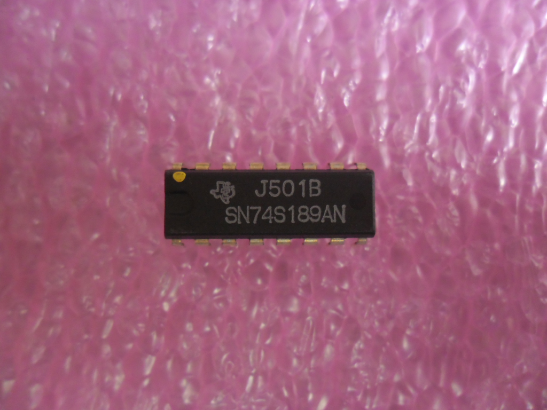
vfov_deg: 51.4
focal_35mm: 27
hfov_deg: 65.3
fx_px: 427
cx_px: 274
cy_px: 205
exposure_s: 1/41
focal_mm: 4.9
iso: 400
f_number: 3.5
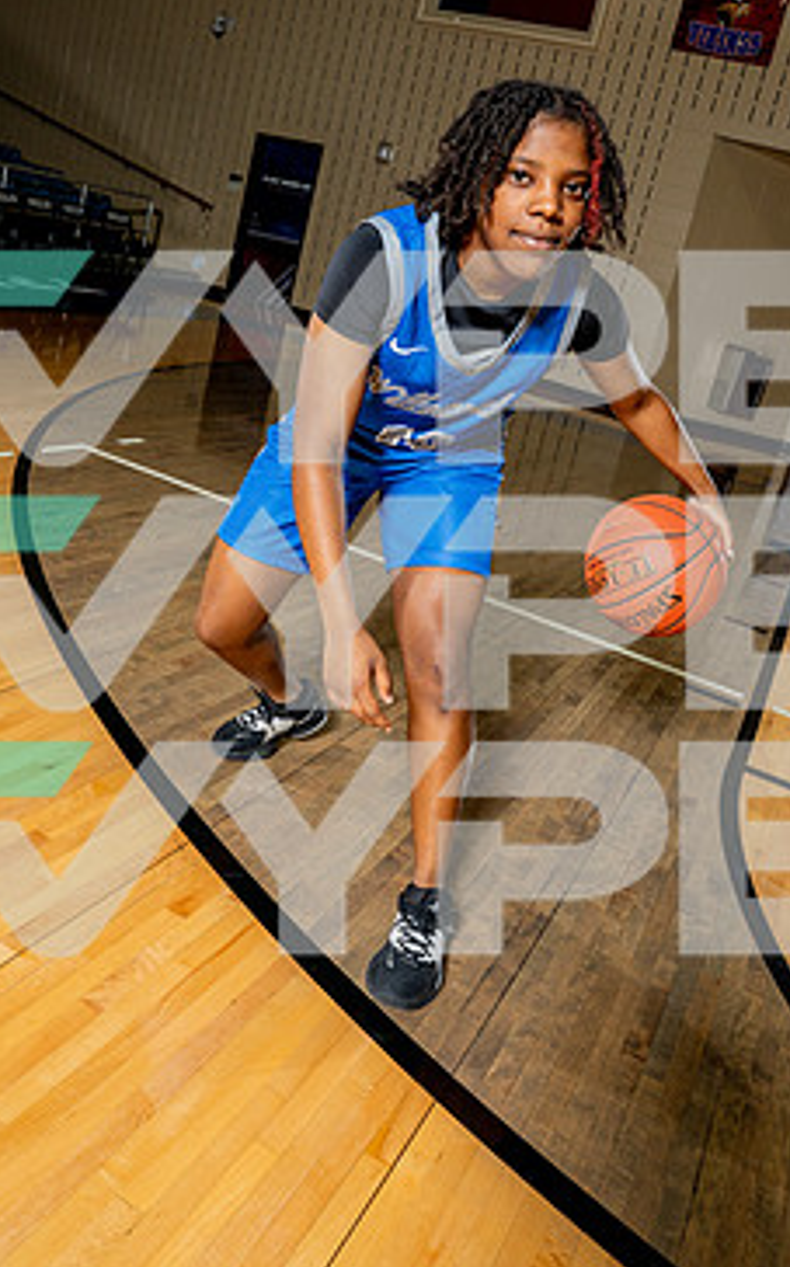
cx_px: 404
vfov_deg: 64.6
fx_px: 1001
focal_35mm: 29
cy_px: 606
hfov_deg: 43.1
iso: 400
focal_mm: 23
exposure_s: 1/250
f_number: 8
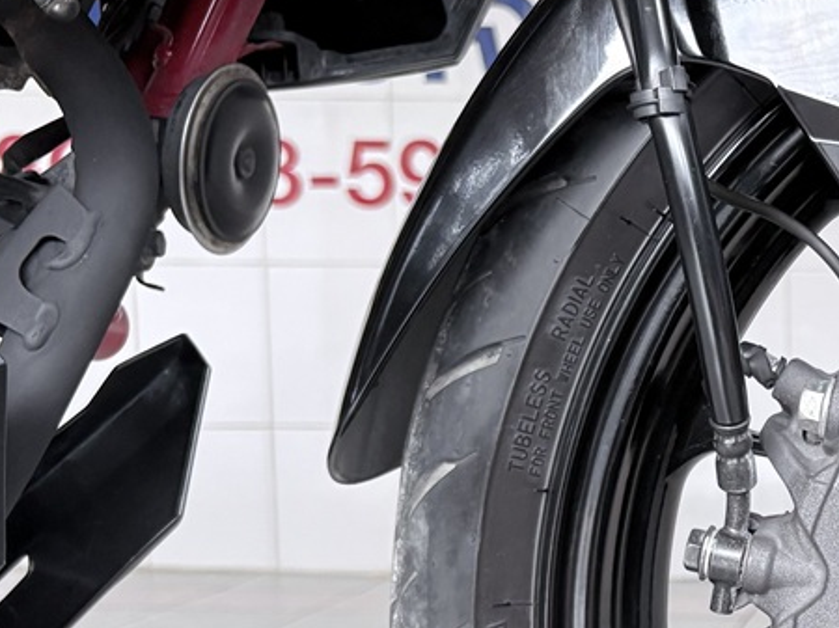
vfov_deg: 19.4
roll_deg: -0.4
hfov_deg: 24.1
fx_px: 1793
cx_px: 988
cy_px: 598
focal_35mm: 74
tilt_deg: -7.3
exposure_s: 1/60
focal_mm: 5.96
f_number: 1.6
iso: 160
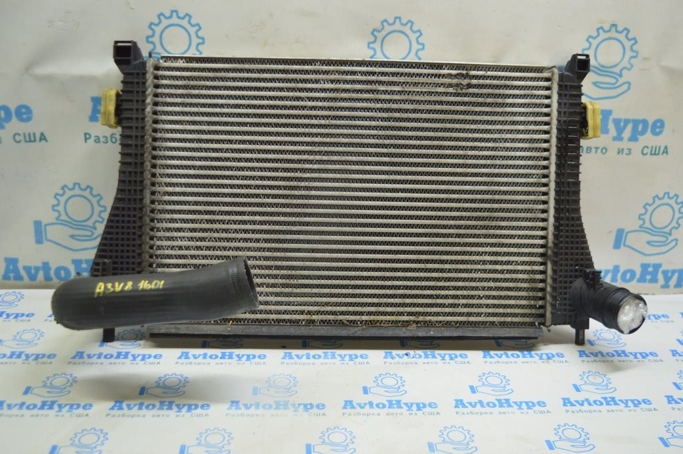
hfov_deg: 49.6
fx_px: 739
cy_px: 227
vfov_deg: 34.2
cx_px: 342
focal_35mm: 39
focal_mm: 26
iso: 400
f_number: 4
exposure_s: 1/40
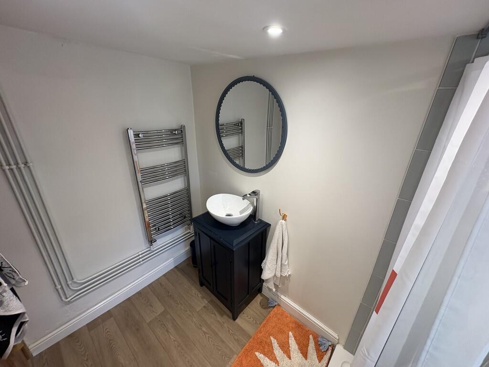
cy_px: 184
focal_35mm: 14
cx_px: 244
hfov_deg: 102.1
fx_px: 198
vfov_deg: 85.7
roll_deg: -1.7
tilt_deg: -21.9
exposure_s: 1/100
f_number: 2.2
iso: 160
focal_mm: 2.22
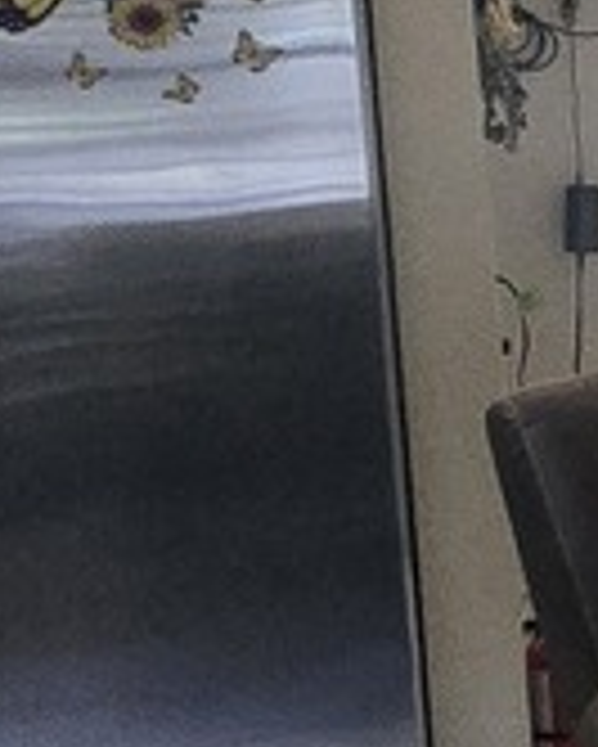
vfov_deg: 17.4
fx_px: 2431
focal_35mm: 110
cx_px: 2199
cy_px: 189
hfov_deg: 8.8
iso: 800
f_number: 2.2
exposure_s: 1/60
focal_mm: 2.2
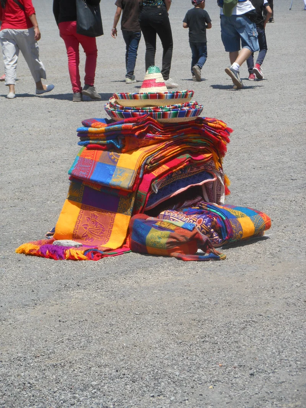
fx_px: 1721
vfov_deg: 13.5
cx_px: 153
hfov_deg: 10.2
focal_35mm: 146
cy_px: 204
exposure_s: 1/400
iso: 80
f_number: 5.2
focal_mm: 26.1
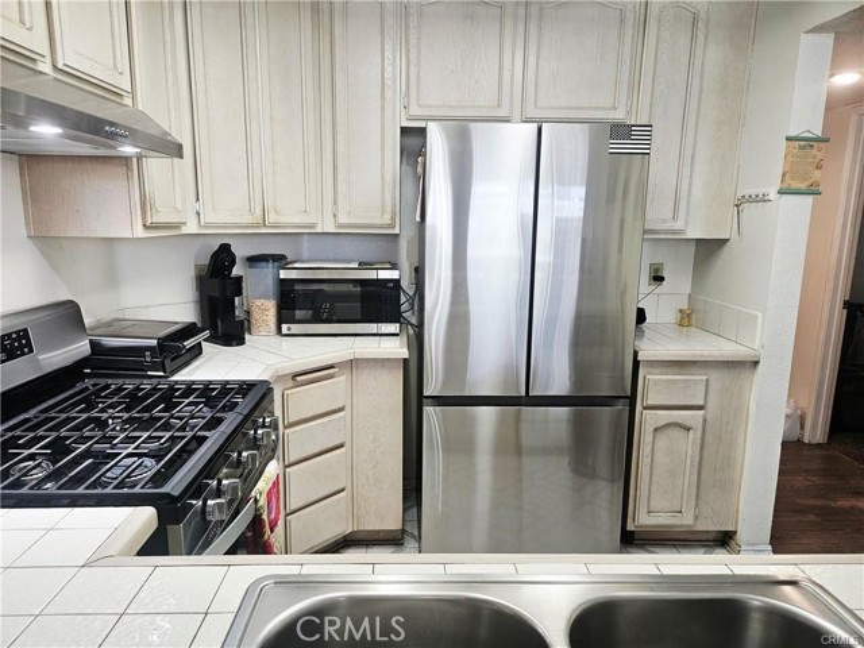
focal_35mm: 23
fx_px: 574
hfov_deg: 73.9
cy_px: 324
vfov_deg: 58.9
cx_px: 432
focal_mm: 5.4
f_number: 1.8
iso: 125
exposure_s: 1/120
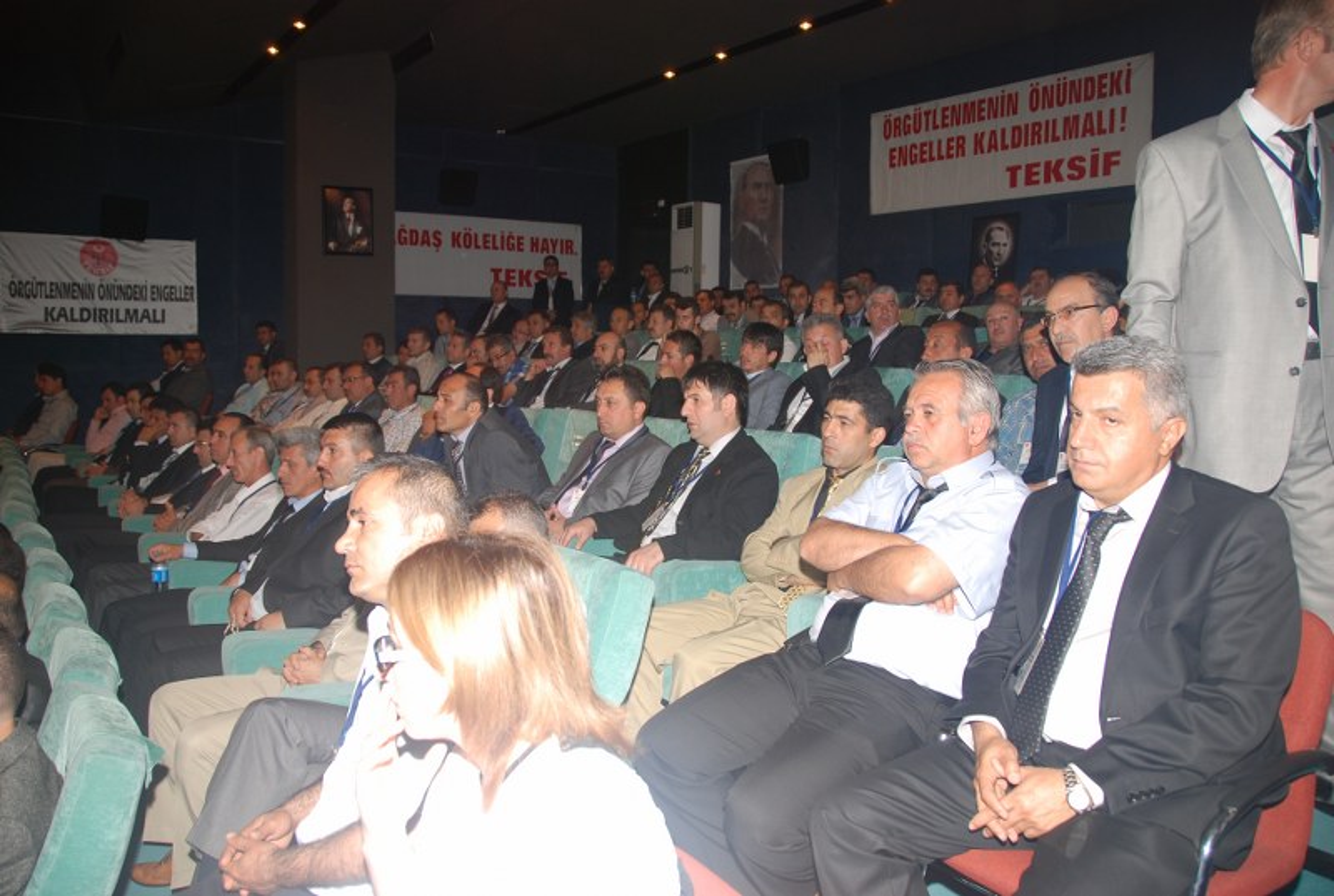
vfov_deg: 48.1
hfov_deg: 67.3
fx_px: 1003
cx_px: 667
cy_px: 448
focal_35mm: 27
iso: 200
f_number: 4
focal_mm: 18
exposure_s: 1/60
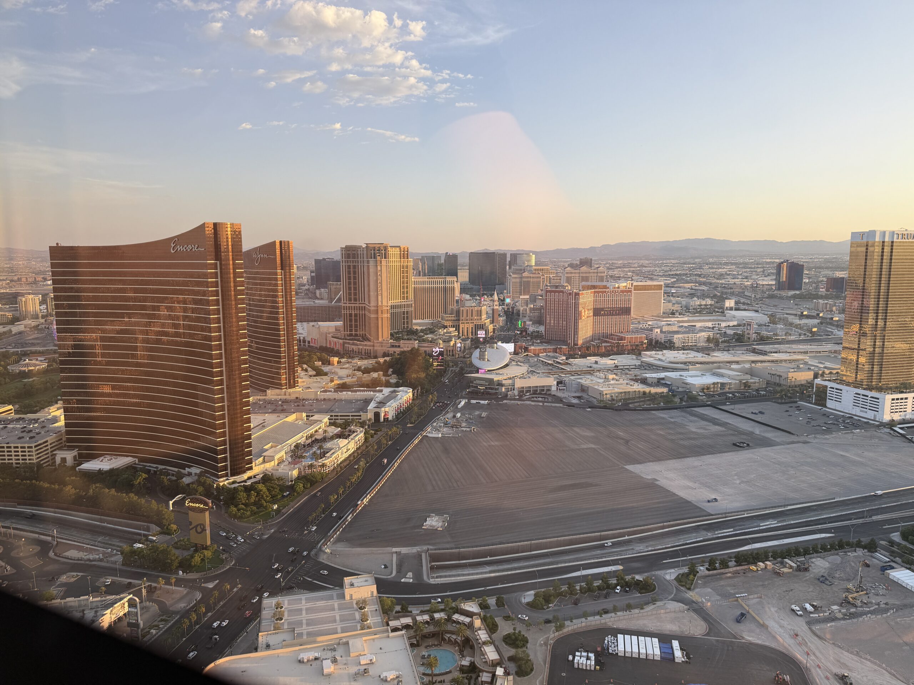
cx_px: 457
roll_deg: -0.1
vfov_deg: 56.8
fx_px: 634
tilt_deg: -7.4
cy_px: 342
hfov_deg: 71.6
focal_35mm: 24
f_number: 1.78
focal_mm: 6.76
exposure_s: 1/121
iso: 64
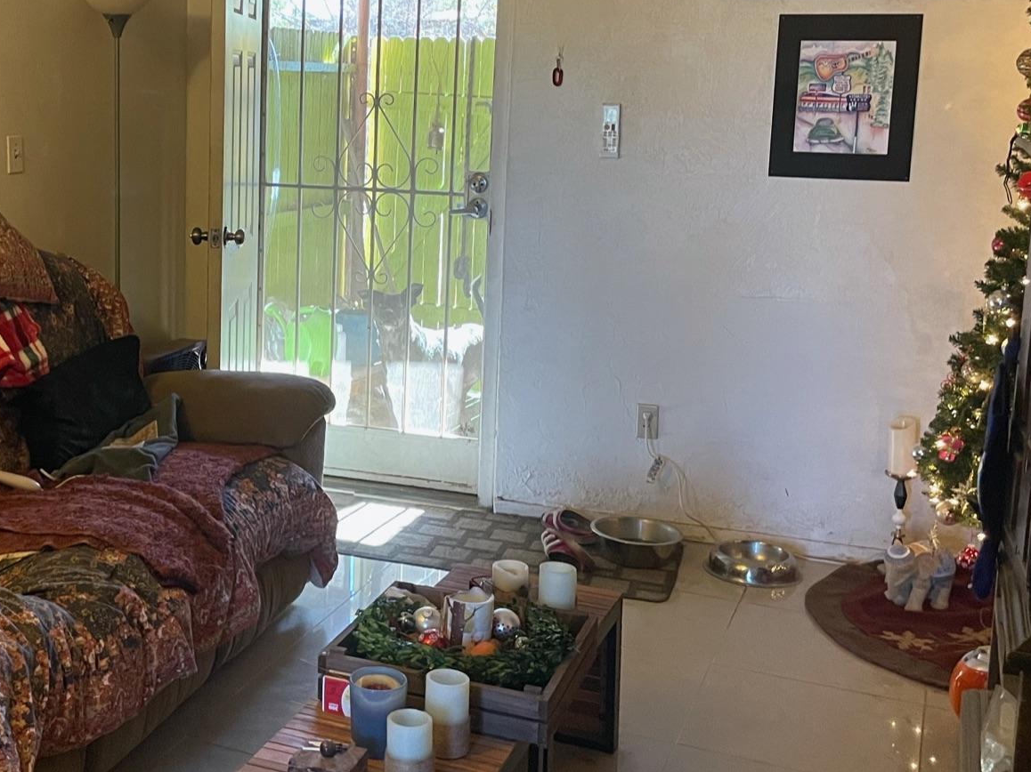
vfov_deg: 31.3
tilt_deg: -7.2
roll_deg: -0.7
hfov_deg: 40.2
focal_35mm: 46
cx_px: 272
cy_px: 261
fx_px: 1370
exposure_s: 1/60
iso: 500
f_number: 1.6
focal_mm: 4.2
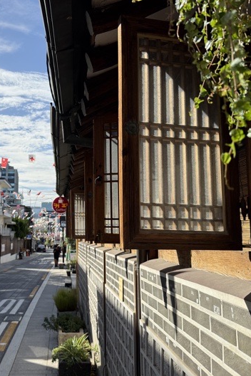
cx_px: 39
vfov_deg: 54.4
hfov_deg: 36.2
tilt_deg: +7.3
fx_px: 366
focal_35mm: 35
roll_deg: -0.6
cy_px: 187
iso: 100
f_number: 1.78
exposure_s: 1/4975
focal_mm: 6.76
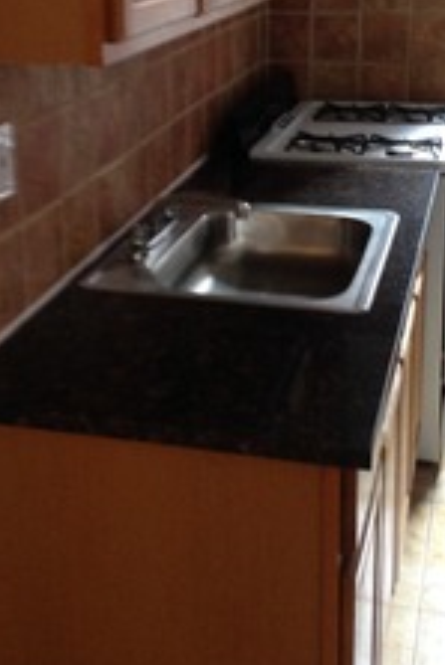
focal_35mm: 59
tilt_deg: -11.1
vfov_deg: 33.3
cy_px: 173
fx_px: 1092
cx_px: 209
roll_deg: +1.8
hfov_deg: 23.0
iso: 200
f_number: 2.4
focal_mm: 4.12
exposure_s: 1/20
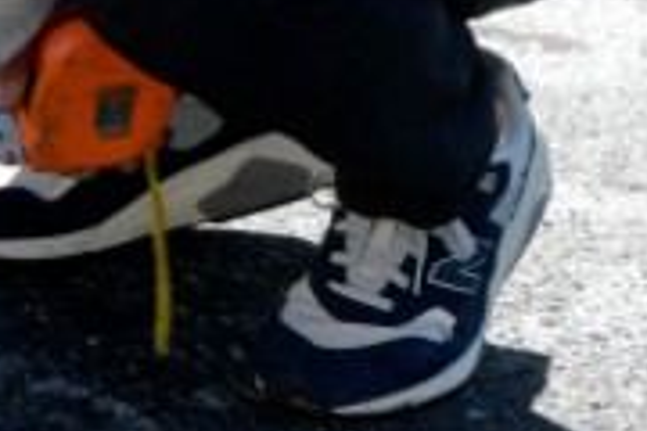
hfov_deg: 9.5
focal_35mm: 205
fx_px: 3684
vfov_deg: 6.4
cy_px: -643
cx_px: -550
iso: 250
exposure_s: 1/400
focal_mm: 36
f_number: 10
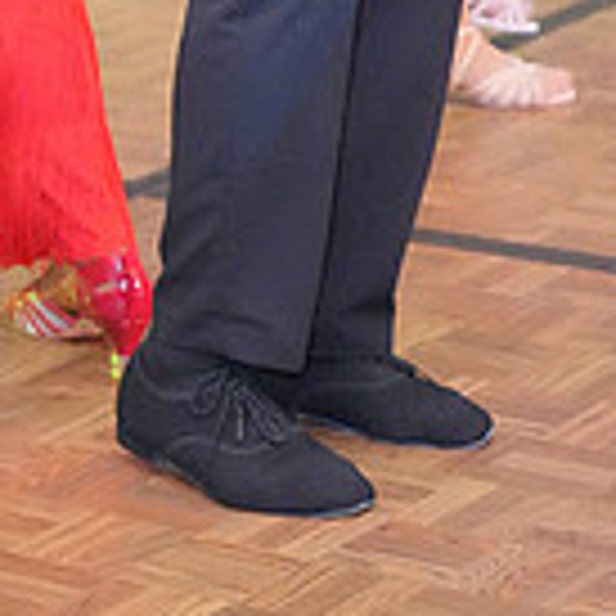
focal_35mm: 195
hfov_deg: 8.9
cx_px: 106
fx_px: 3926
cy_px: -549
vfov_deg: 8.6
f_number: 4
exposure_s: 1/400
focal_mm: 54
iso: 12800
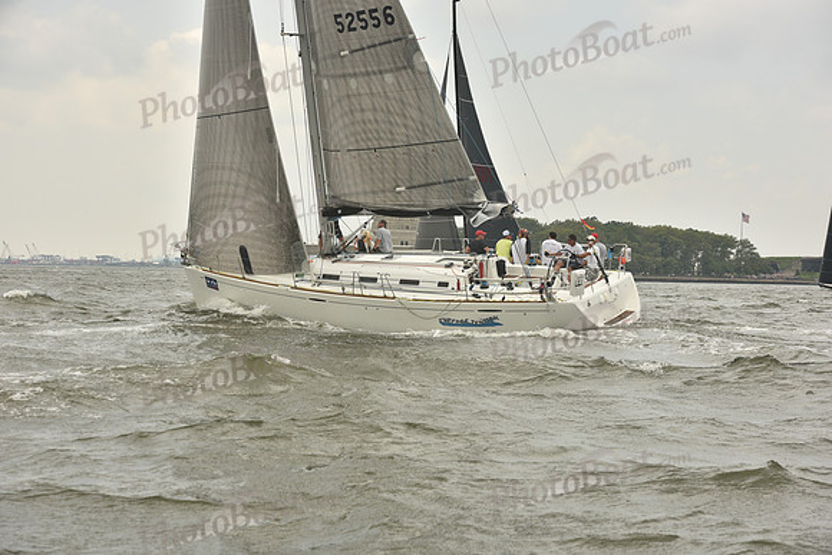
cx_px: 416
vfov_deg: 19.5
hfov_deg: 28.8
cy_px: 278
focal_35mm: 70
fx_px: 1618
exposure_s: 1/800
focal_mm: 70
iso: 250
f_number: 7.1
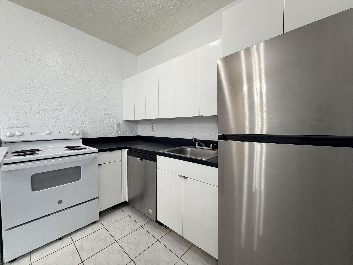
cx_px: 176
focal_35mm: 14
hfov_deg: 102.1
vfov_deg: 85.7
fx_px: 143
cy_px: 132
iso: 200
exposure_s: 1/60
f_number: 2.2
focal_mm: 2.22
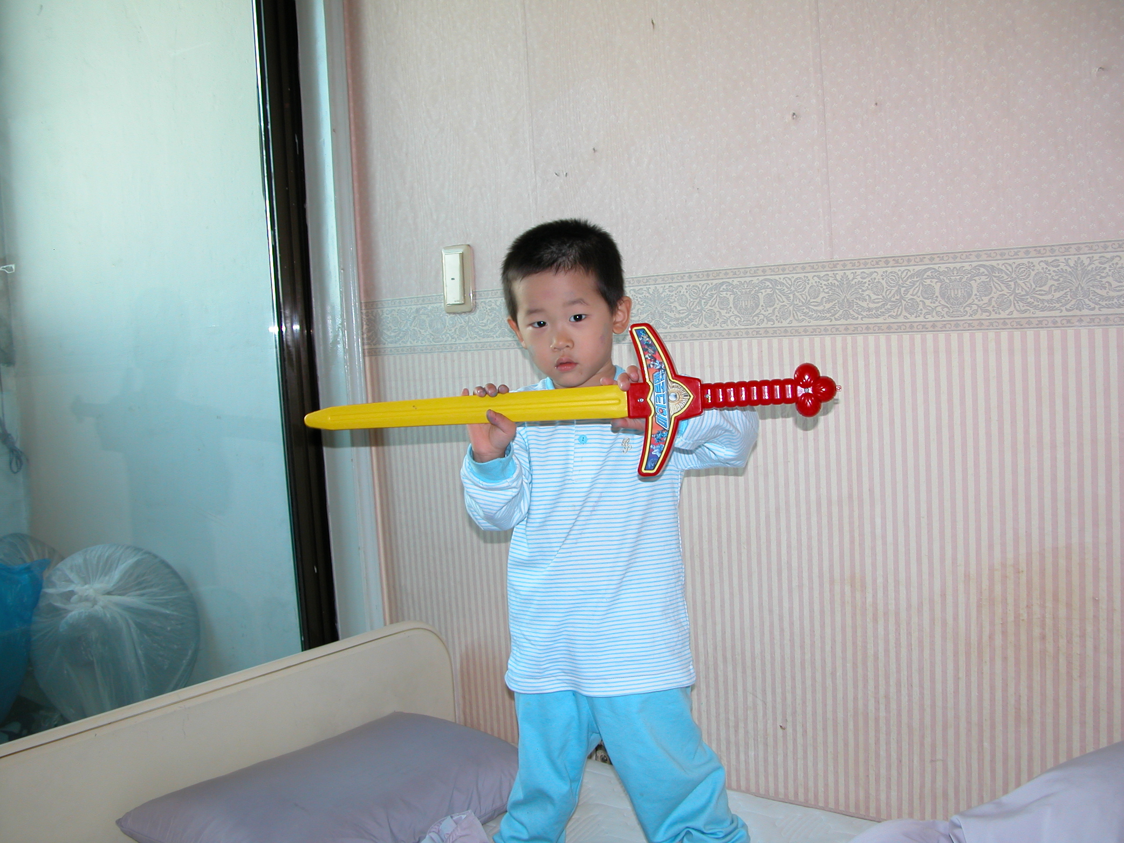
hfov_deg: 54.0
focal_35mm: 34
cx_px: 562
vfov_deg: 41.8
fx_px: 1104
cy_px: 422
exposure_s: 1/30
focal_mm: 8.9
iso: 100
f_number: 2.8
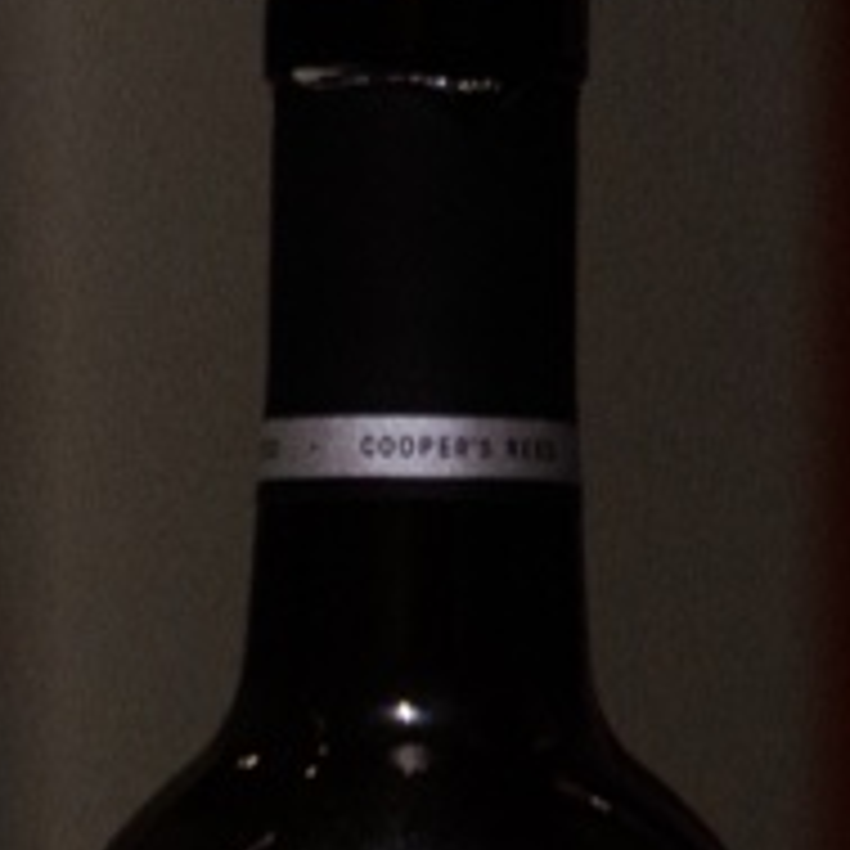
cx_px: -3130
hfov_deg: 3.3
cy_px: 1203
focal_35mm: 498
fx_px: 13849
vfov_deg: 3.5
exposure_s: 1/160
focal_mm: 55.5
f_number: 2.8
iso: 2000
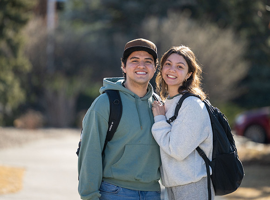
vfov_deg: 6.8
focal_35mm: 216
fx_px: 1674
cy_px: 85
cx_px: 130
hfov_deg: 9.2
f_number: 2.8
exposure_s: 1/6400
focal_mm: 175
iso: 640
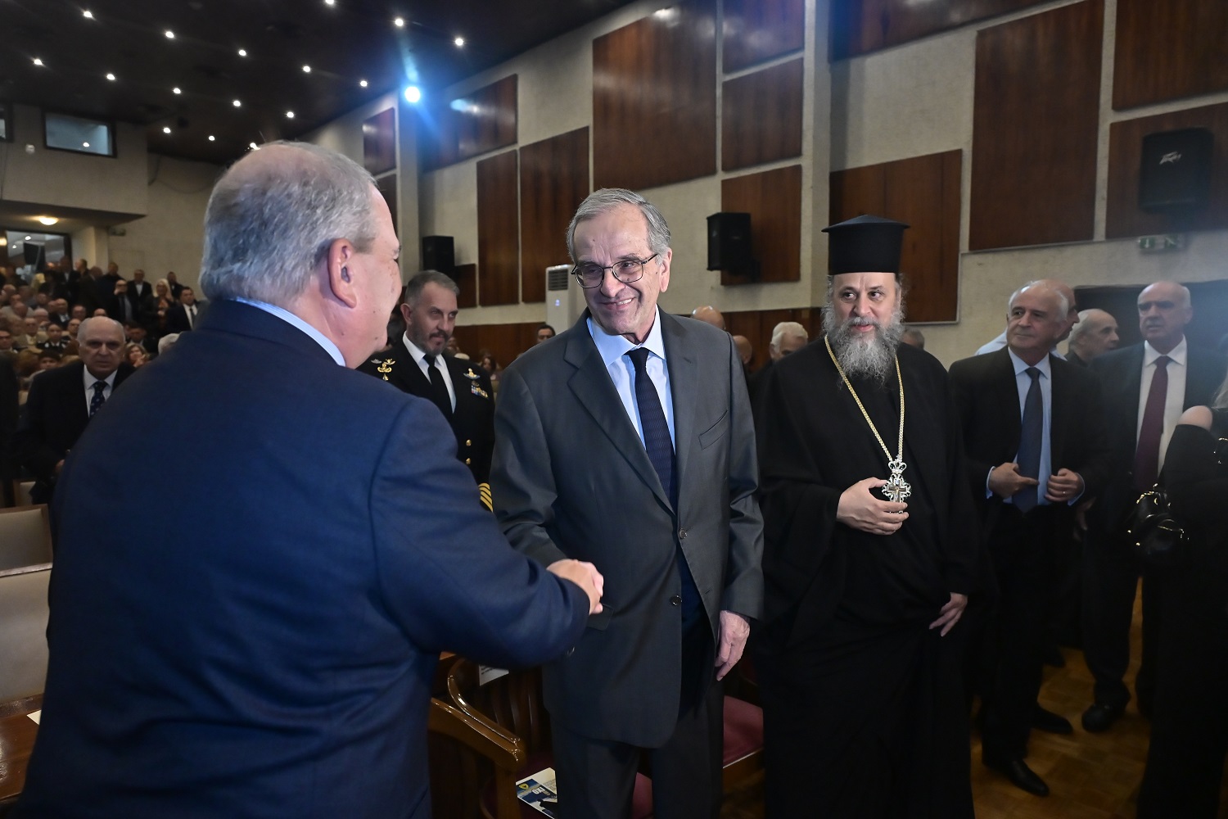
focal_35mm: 24
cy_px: 410
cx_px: 614
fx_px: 819
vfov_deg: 53.1
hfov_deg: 73.7
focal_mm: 24
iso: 2800
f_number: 4.5
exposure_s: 1/250
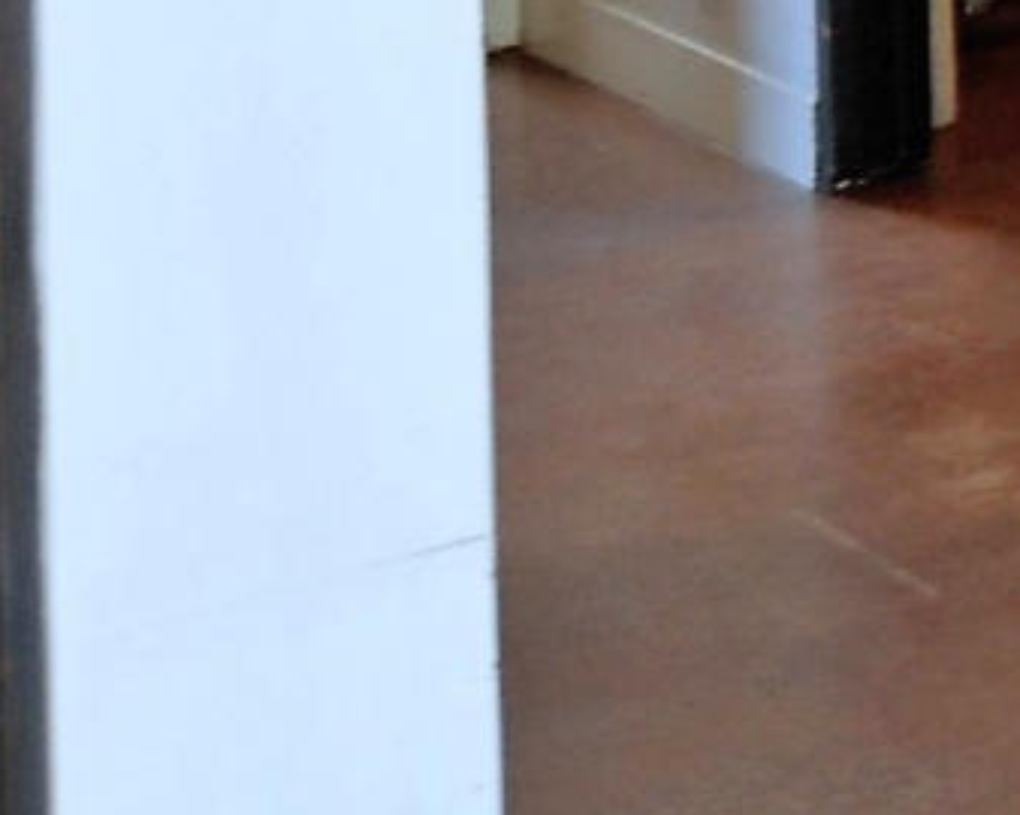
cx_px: 3676
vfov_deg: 8.9
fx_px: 4526
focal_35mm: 150
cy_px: -1386
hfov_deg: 8.7
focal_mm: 18
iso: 500
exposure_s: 1/30
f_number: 6.3
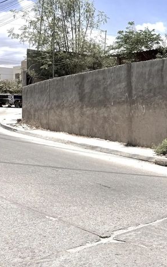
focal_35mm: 56
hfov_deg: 20.2
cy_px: 106
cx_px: 245
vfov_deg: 36.1
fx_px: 407
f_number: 1.78
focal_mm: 6.76
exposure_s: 1/7092
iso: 80
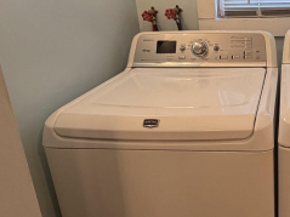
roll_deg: +1.4
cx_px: 265
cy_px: 86
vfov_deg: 36.6
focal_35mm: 39
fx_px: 327
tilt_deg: -17.9
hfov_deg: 43.4
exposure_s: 1/120
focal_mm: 2.22
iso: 200
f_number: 2.2
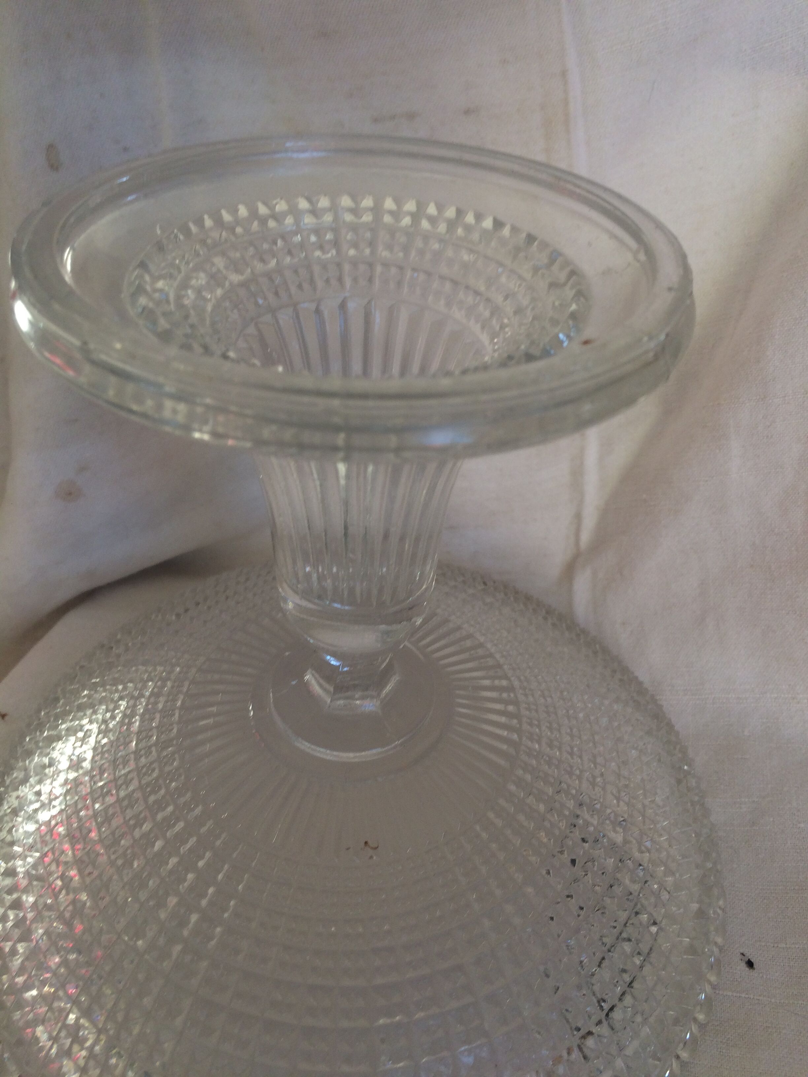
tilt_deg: -39.7
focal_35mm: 29
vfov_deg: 61.7
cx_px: 404
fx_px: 903
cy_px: 538
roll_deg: -0.3
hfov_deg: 48.2
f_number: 2.2
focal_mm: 4.15
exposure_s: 1/100
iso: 40
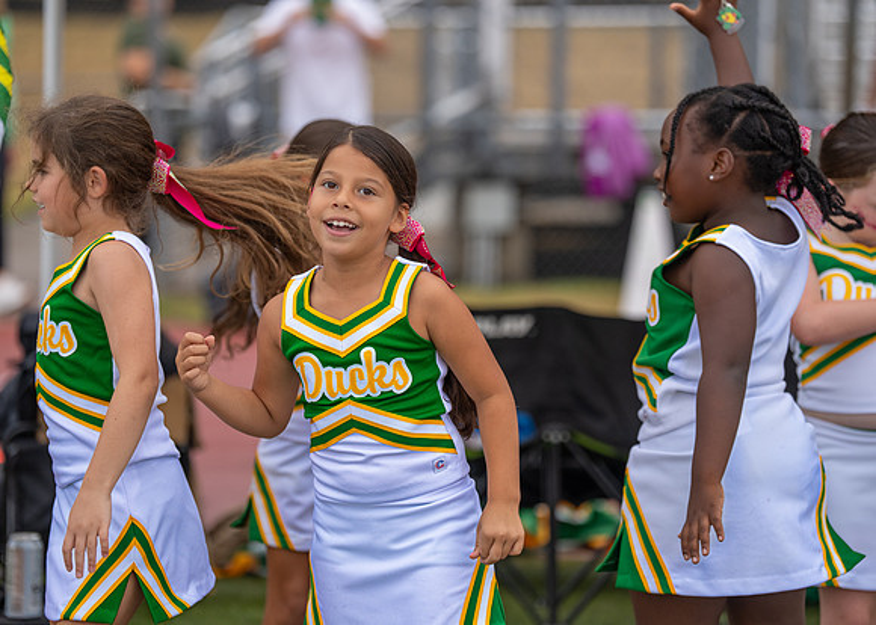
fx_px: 3701
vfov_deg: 9.7
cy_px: 312
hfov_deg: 13.5
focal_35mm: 149
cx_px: 407
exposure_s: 1/1250
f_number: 2.8
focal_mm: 142
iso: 500
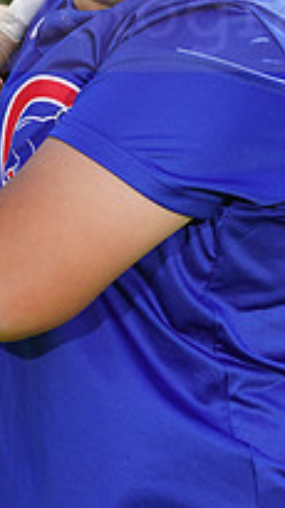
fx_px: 9868
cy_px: -7
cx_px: 138
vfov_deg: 2.9
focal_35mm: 733
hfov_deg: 1.7
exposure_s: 1/250
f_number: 8
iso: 100
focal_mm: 247
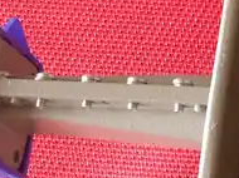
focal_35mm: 184
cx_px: 525
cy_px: 69
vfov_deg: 8.1
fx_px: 1269
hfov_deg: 9.8
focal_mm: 4.28
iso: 64
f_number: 2.4
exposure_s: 1/24
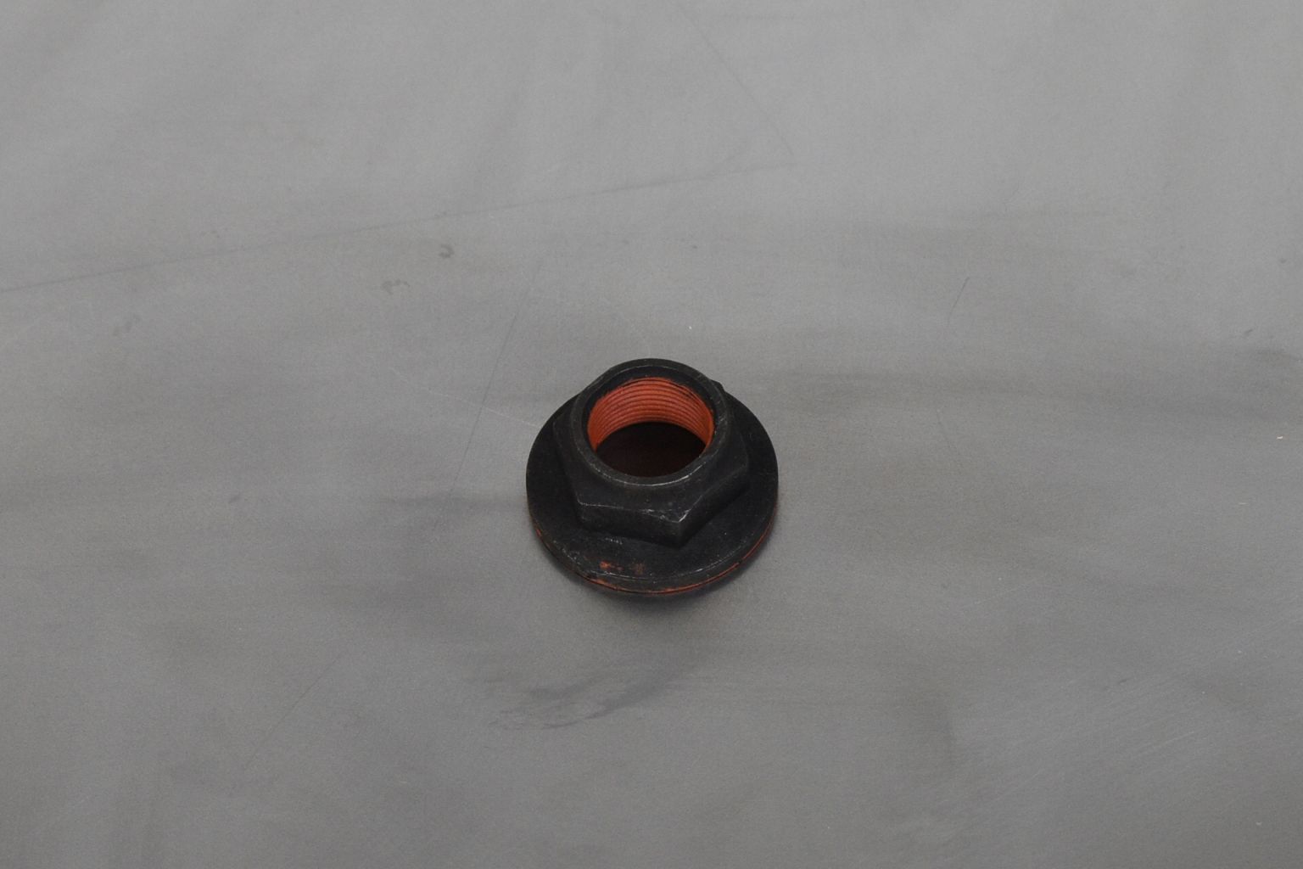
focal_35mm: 82
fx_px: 2986
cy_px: 434
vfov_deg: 16.6
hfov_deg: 24.6
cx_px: 652
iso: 1250
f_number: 6.3
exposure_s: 1/160
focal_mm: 55
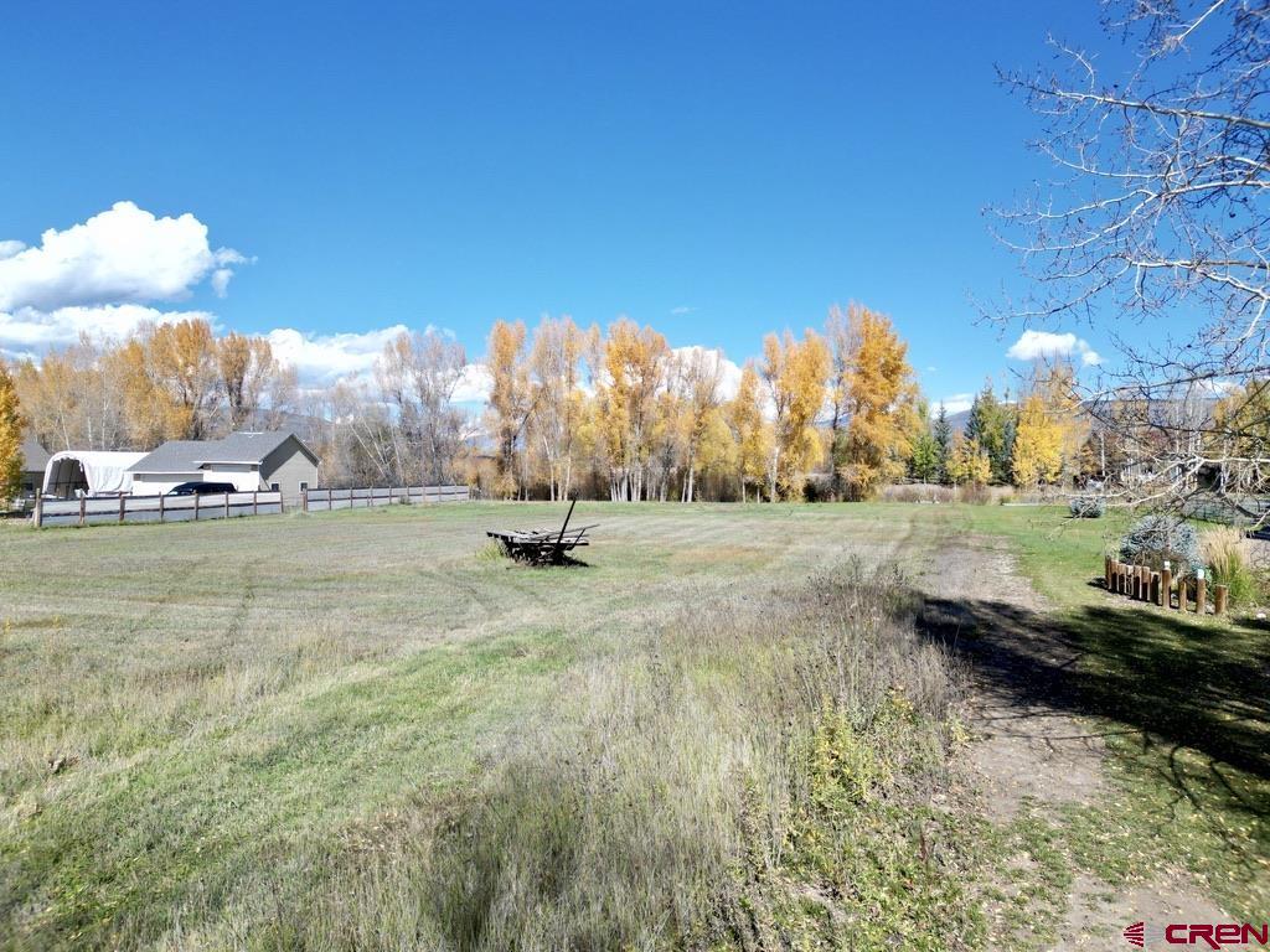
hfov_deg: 71.6
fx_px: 881
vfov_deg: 56.8
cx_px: 635
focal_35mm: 24
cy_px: 476
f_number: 1.7
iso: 110
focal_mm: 6.72
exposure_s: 1/2500
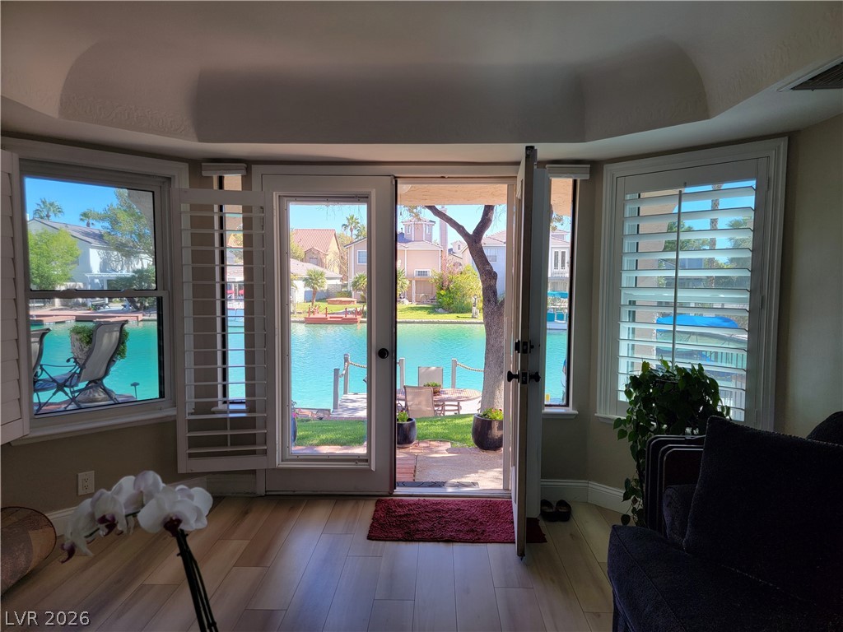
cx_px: 422
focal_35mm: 24
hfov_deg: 71.6
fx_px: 584
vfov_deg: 56.8
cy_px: 316
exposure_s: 1/120
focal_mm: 6.7
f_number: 1.8
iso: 20
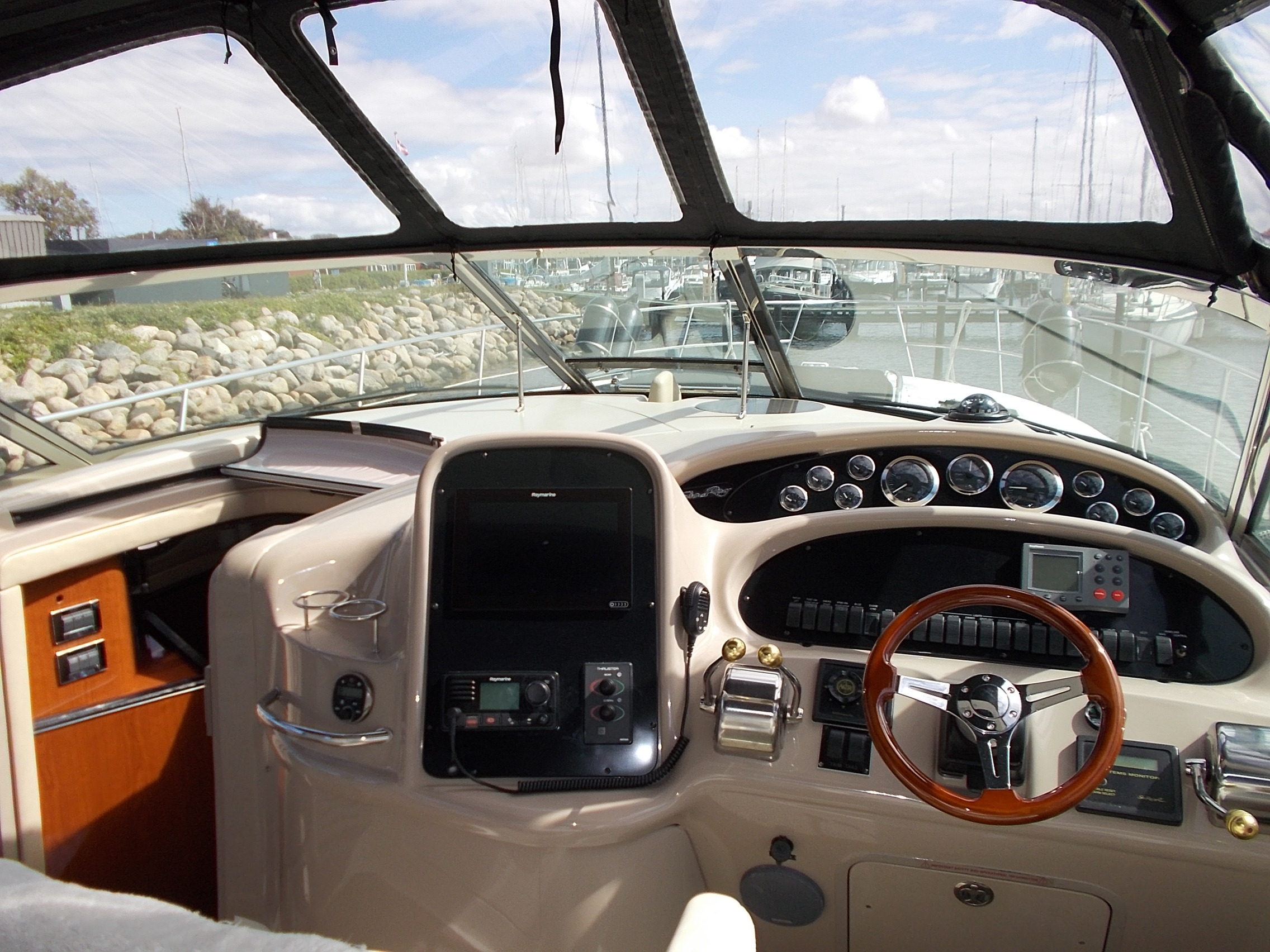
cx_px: 635
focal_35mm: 30
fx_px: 1101
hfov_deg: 60.0
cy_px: 476
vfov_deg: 46.8
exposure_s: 1/100
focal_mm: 5.3
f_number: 8.6
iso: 80
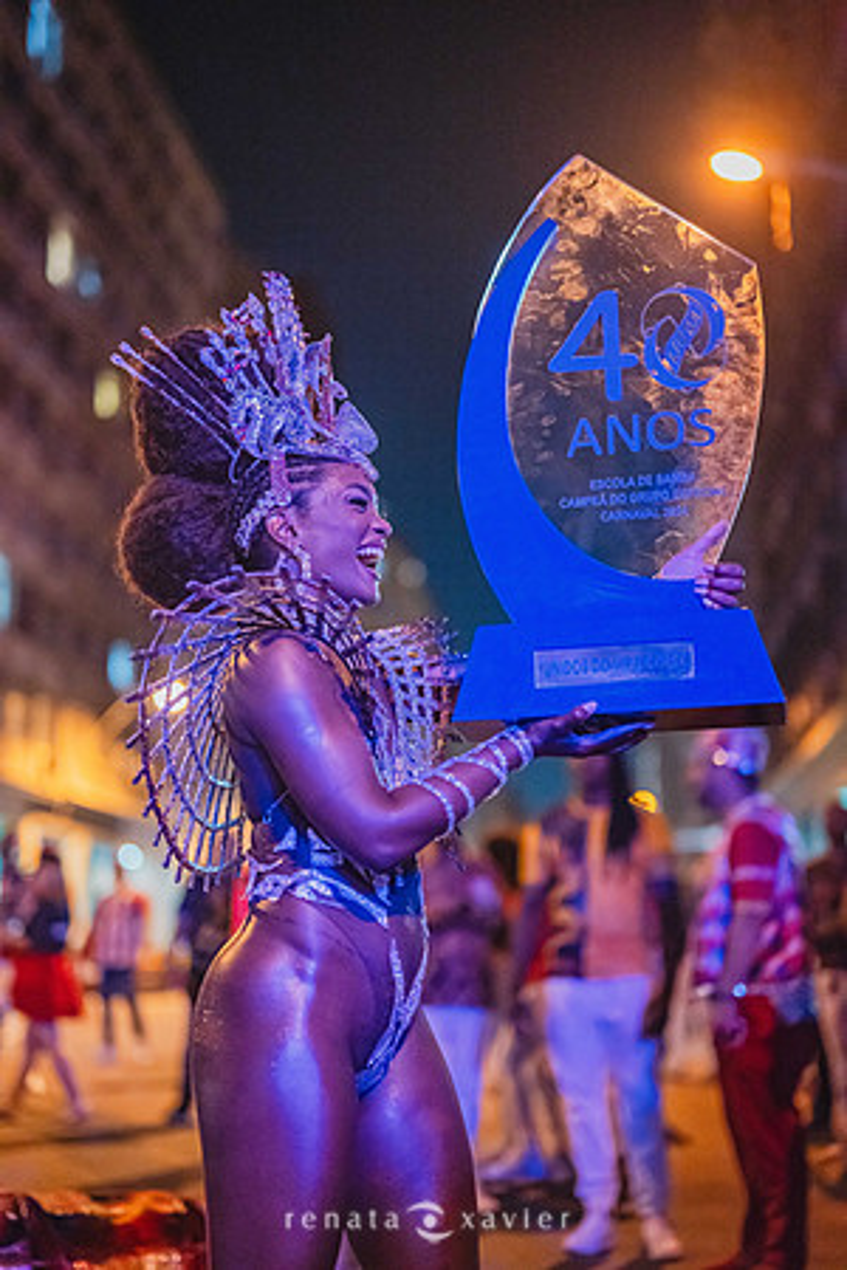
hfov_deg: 27.0
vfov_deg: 39.6
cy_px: 635
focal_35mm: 50
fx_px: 1764
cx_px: 424
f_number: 1.2
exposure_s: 1/250
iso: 6400
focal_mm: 50
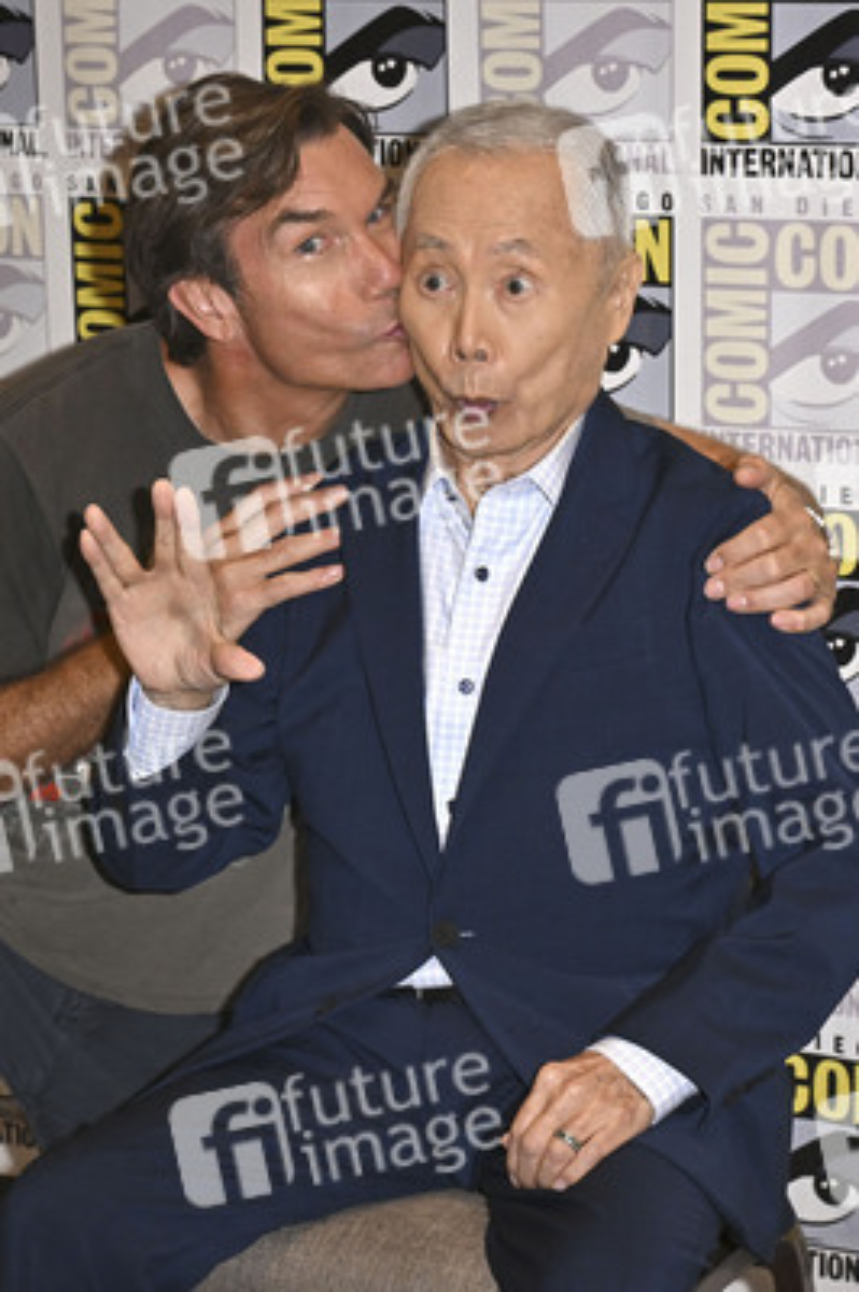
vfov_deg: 36.9
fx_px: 1936
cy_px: 646
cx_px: 430
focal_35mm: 54
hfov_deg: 25.0
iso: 2000
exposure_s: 1/250
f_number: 6.3
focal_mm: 54
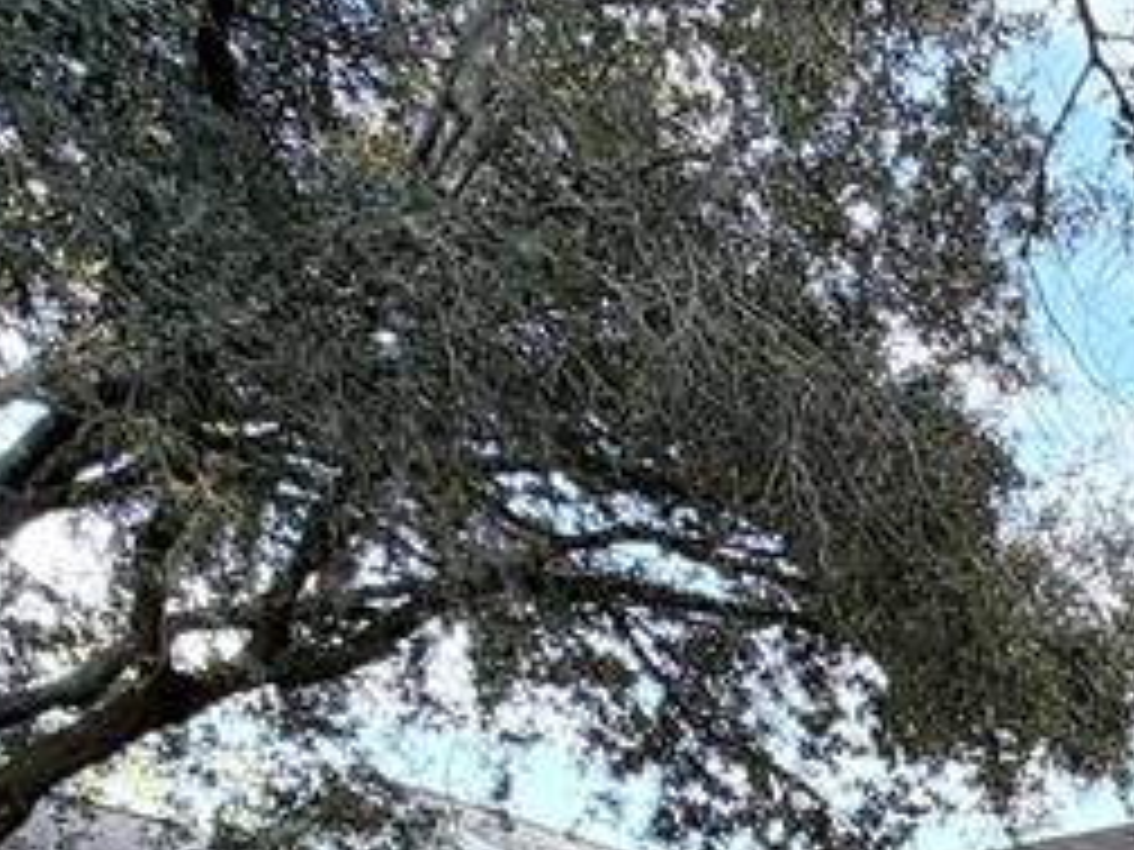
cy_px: 1237
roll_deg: -0.2
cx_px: 1656
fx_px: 1867
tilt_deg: -0.2
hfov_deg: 25.9
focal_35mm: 57
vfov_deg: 21.8
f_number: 2.2
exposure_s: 1/198
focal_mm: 2.22
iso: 50
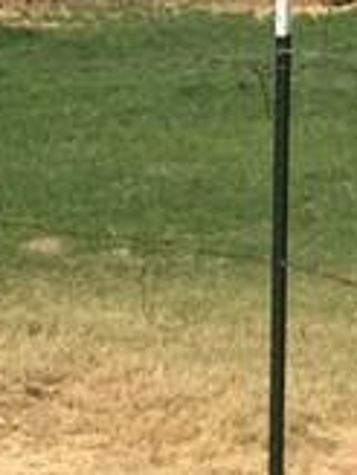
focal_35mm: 181
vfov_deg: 10.8
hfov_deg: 8.2
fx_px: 2489
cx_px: 189
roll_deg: -1.0
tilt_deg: -5.4
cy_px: -70
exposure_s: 1/4405
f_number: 2.2
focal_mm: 4.15
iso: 32
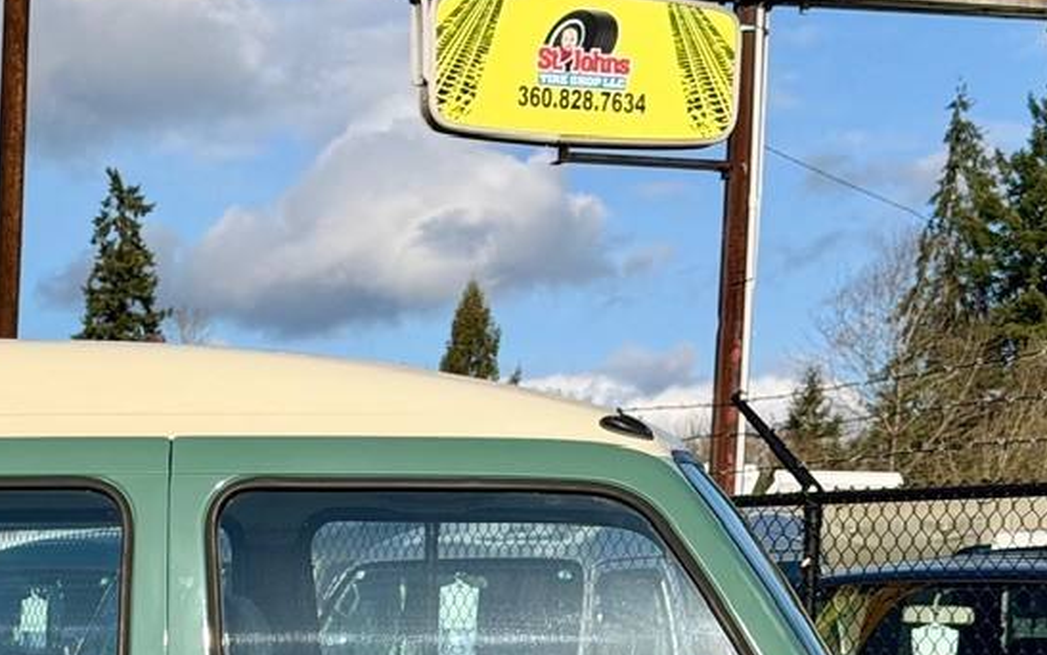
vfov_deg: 10.8
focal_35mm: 119
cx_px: 10
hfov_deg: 17.1
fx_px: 3396
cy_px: 829
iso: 64
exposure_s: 1/7874
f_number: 1.78
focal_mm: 6.76
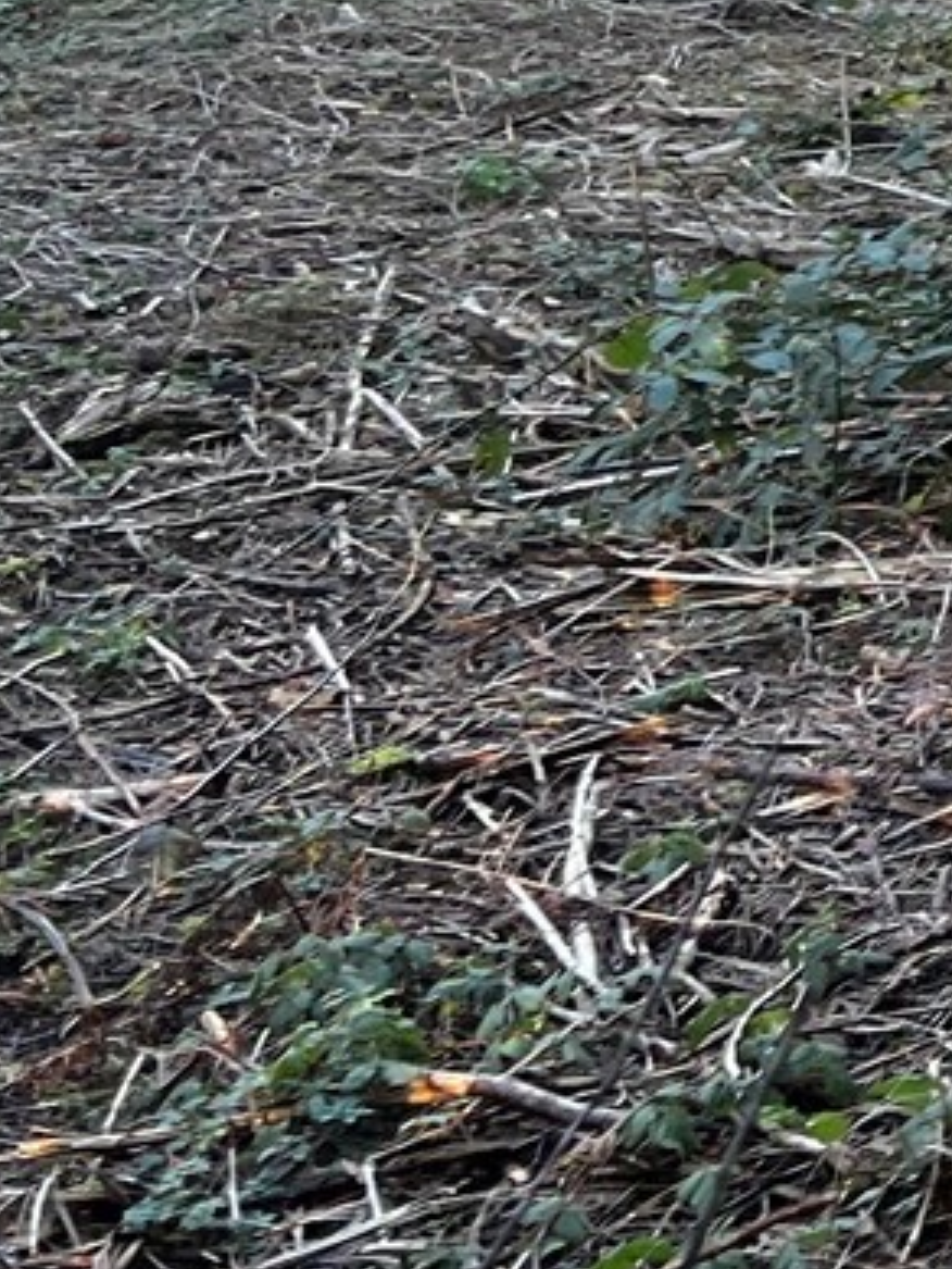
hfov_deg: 11.5
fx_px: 3921
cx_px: 2282
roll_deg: +0.2
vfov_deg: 17.3
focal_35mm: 107
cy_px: -362
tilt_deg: -4.2
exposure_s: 1/121
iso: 80
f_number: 1.5
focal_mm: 5.7
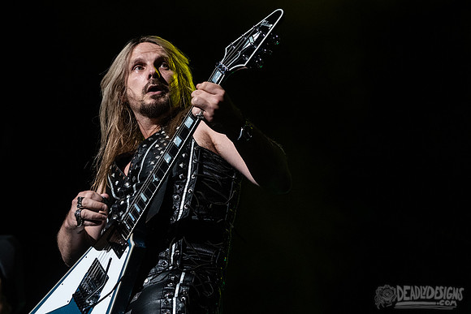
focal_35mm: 77
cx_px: 288
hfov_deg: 26.3
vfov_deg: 17.8
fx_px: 1004
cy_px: 138
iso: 1600
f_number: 4
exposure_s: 1/800
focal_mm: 50
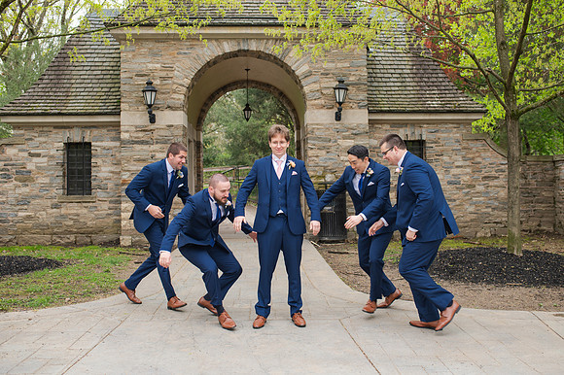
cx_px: 295
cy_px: 179
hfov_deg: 49.5
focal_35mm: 39
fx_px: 611
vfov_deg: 34.1
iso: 400
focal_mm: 35
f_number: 3.2
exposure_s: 1/320
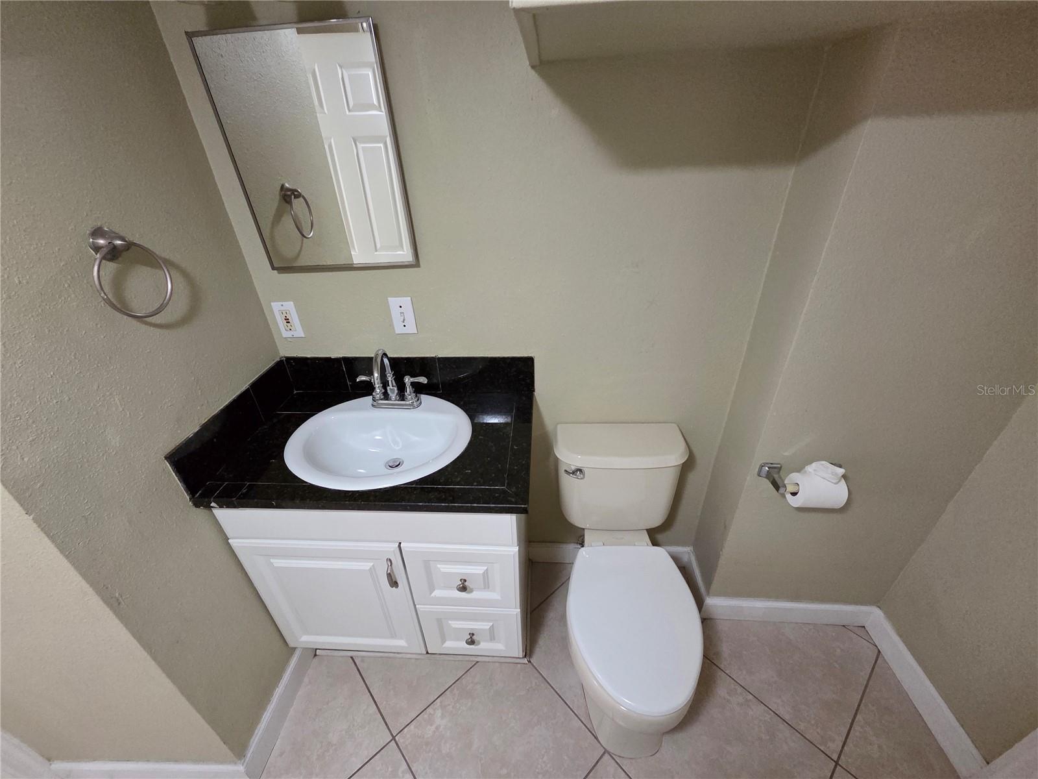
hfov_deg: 106.2
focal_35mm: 13
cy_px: 390
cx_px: 519
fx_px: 390
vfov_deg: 89.9
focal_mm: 2.2
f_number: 2.2
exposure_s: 1/60
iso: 1000
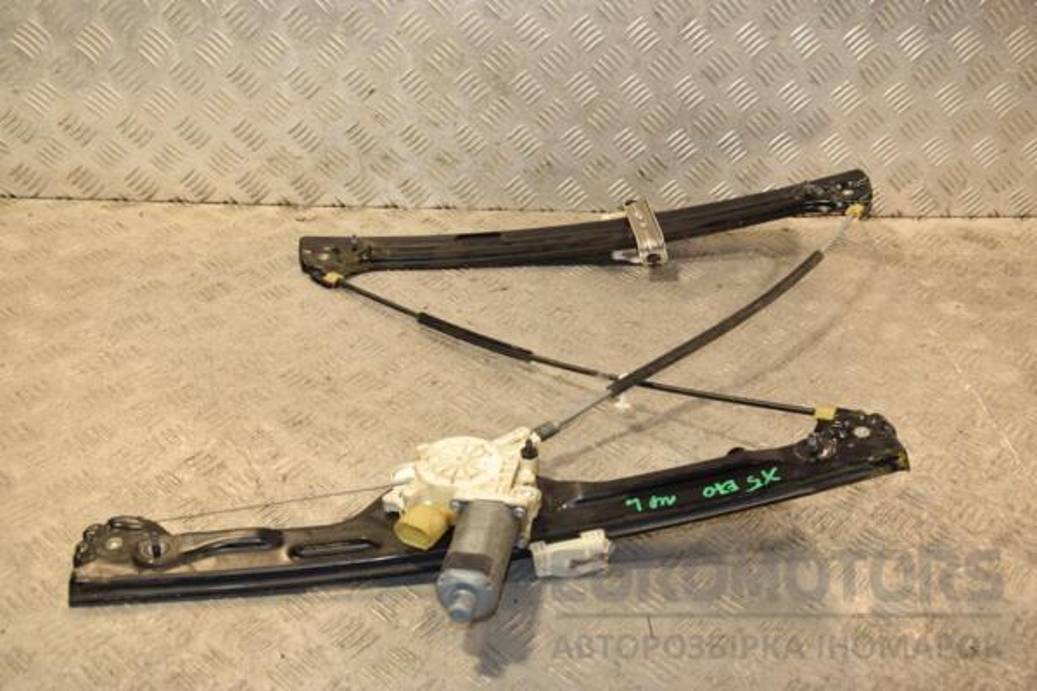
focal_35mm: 39
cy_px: 346
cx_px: 518
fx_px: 1123
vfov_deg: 34.2
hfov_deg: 49.6
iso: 800
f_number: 5.6
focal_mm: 26
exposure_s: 1/200
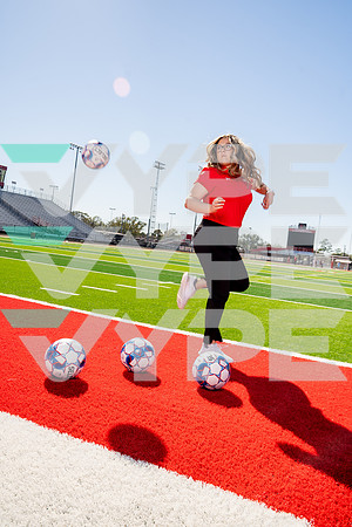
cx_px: 176
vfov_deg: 61.9
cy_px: 264
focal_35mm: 30
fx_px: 440
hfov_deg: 43.6
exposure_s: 1/250
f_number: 7.1
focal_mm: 30
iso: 100
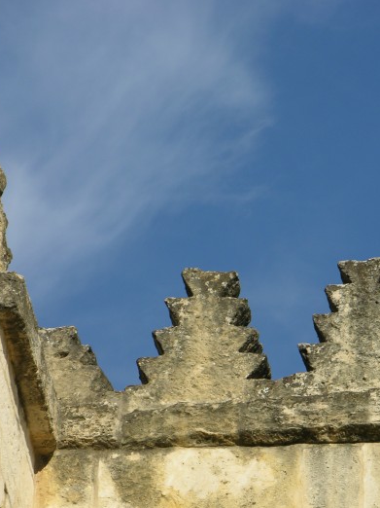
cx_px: 250
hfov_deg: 4.8
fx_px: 4526
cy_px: 356
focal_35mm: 309
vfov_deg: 6.4
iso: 50
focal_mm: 52.4
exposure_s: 1/340
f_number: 5.7
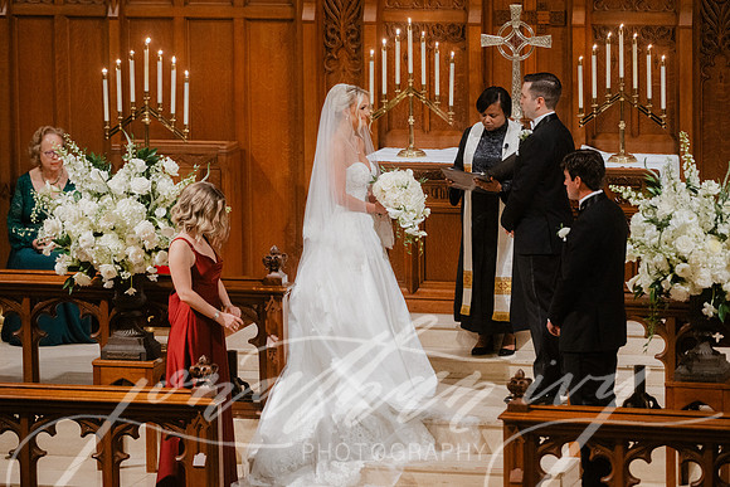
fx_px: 4056
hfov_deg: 10.3
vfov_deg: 6.9
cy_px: 244
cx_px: 365
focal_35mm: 200
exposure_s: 1/160
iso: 4000
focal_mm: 200
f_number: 2.8
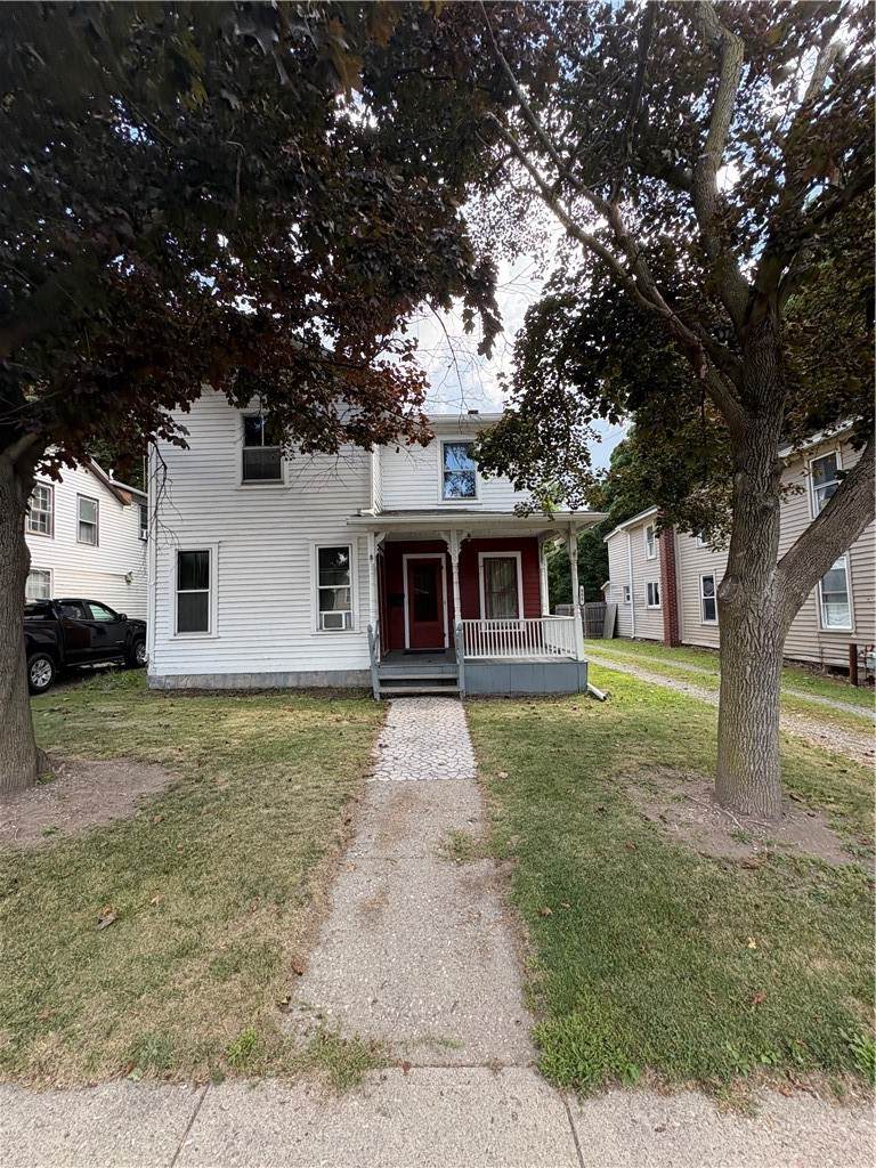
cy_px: 584
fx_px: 472
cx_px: 438
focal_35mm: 14
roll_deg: +0.9
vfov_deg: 102.1
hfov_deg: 85.7
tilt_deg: +3.2
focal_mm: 2.22
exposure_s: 1/245
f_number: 2.2
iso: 64
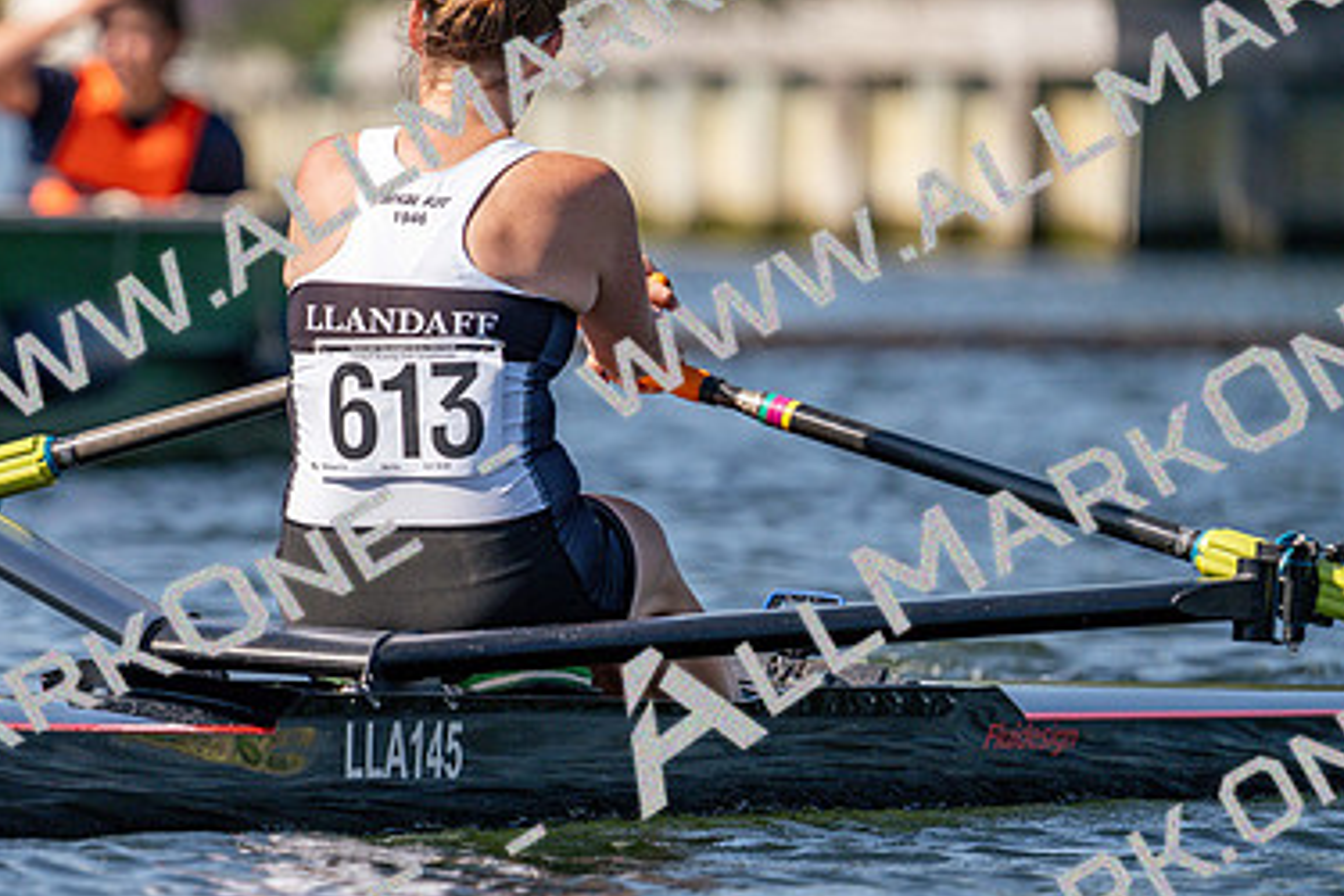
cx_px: 315
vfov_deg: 1.9
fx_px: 26505
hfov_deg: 2.9
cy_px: 478
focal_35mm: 710
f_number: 6.3
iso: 320
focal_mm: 459
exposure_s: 1/1600
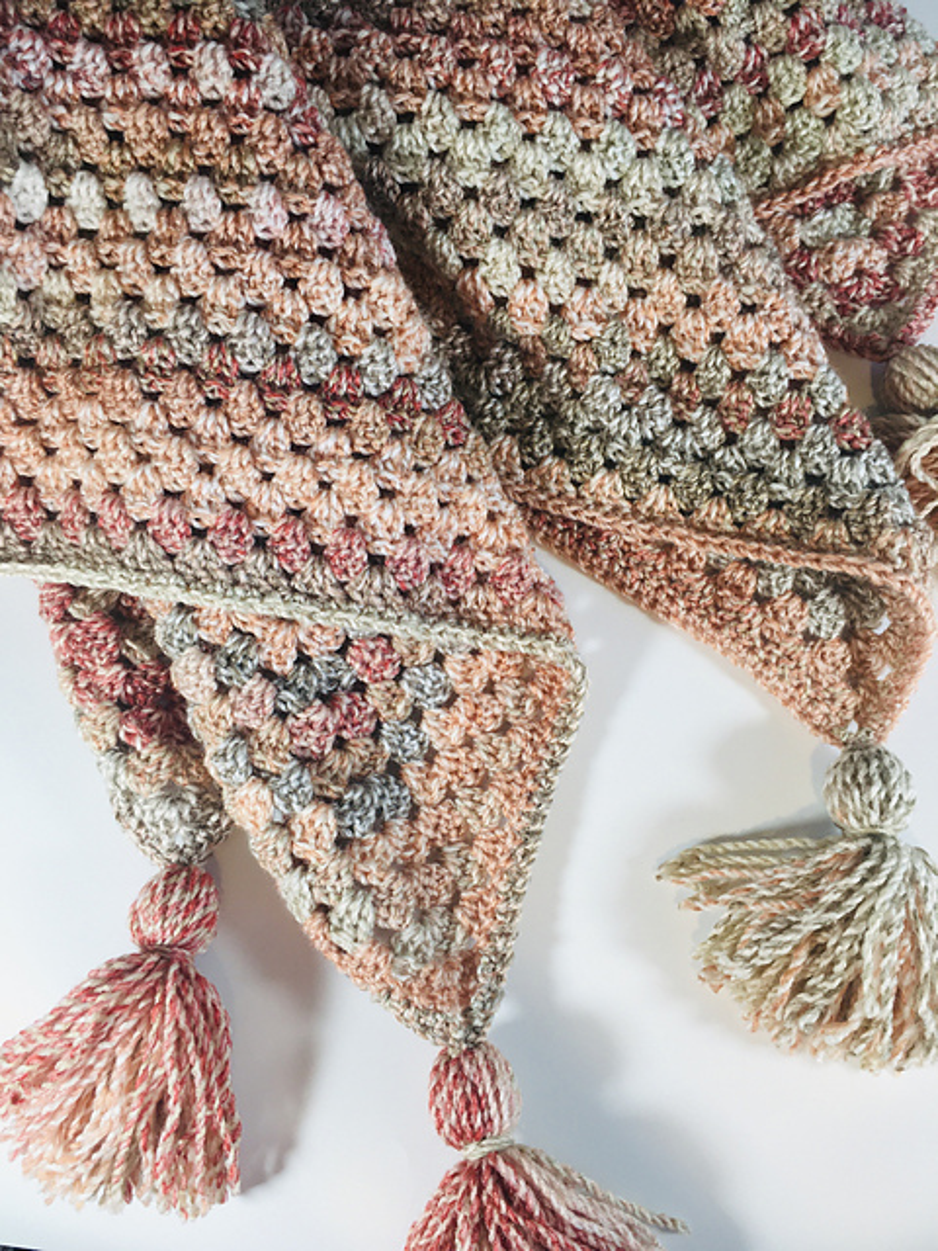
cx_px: 469
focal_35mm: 29
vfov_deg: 61.7
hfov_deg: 48.2
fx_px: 1048
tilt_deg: -76.0
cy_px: 626
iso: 40
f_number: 2.2
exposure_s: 1/100
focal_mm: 4.15
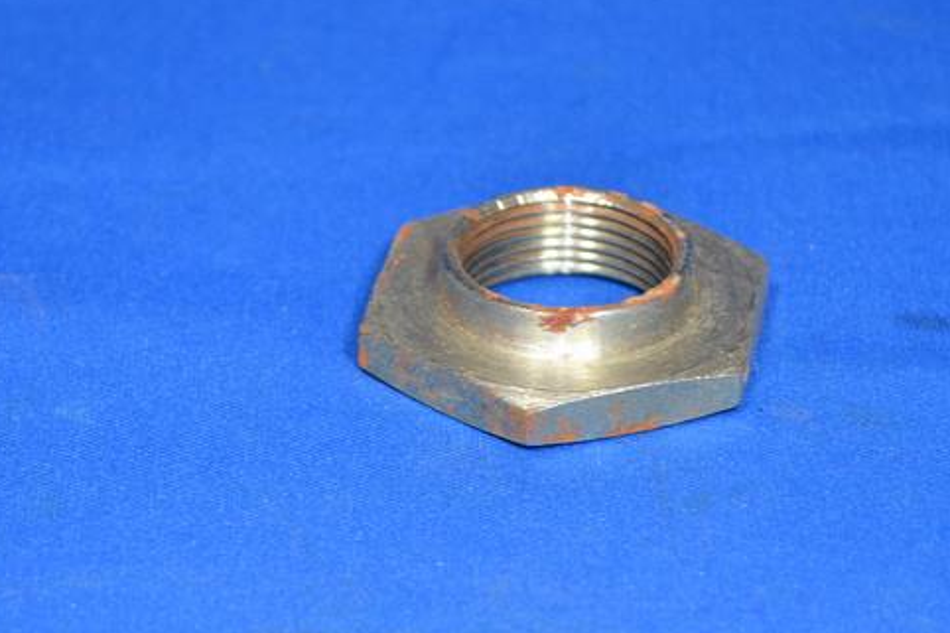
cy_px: 419
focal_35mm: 137
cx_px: 447
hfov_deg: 15.0
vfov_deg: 10.0
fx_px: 3609
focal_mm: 55
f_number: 5.6
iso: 1100
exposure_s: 1/60
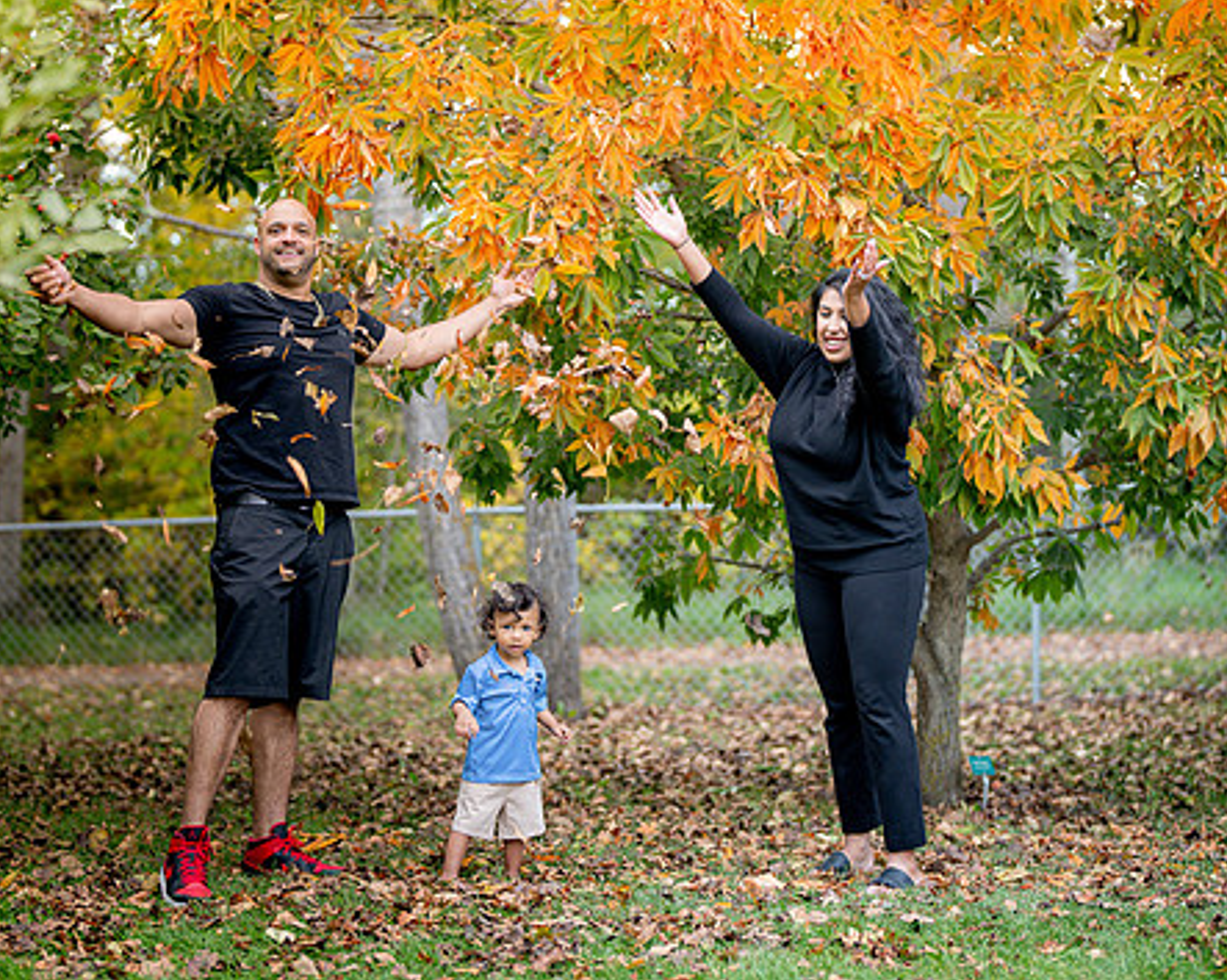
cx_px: 582
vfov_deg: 19.9
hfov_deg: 24.8
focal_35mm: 77
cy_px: 415
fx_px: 2795
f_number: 1.4
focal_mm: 50
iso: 320
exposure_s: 1/400
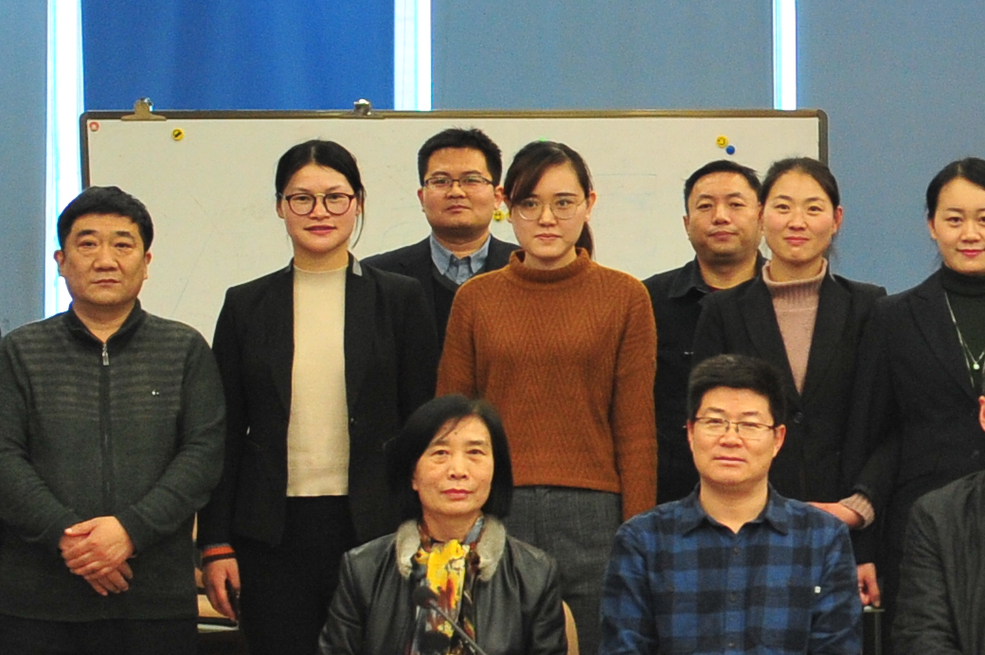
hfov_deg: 14.8
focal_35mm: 131
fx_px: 3582
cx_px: 1369
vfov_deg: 10.4
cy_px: 223
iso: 1600
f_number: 5
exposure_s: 1/50
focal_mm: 32
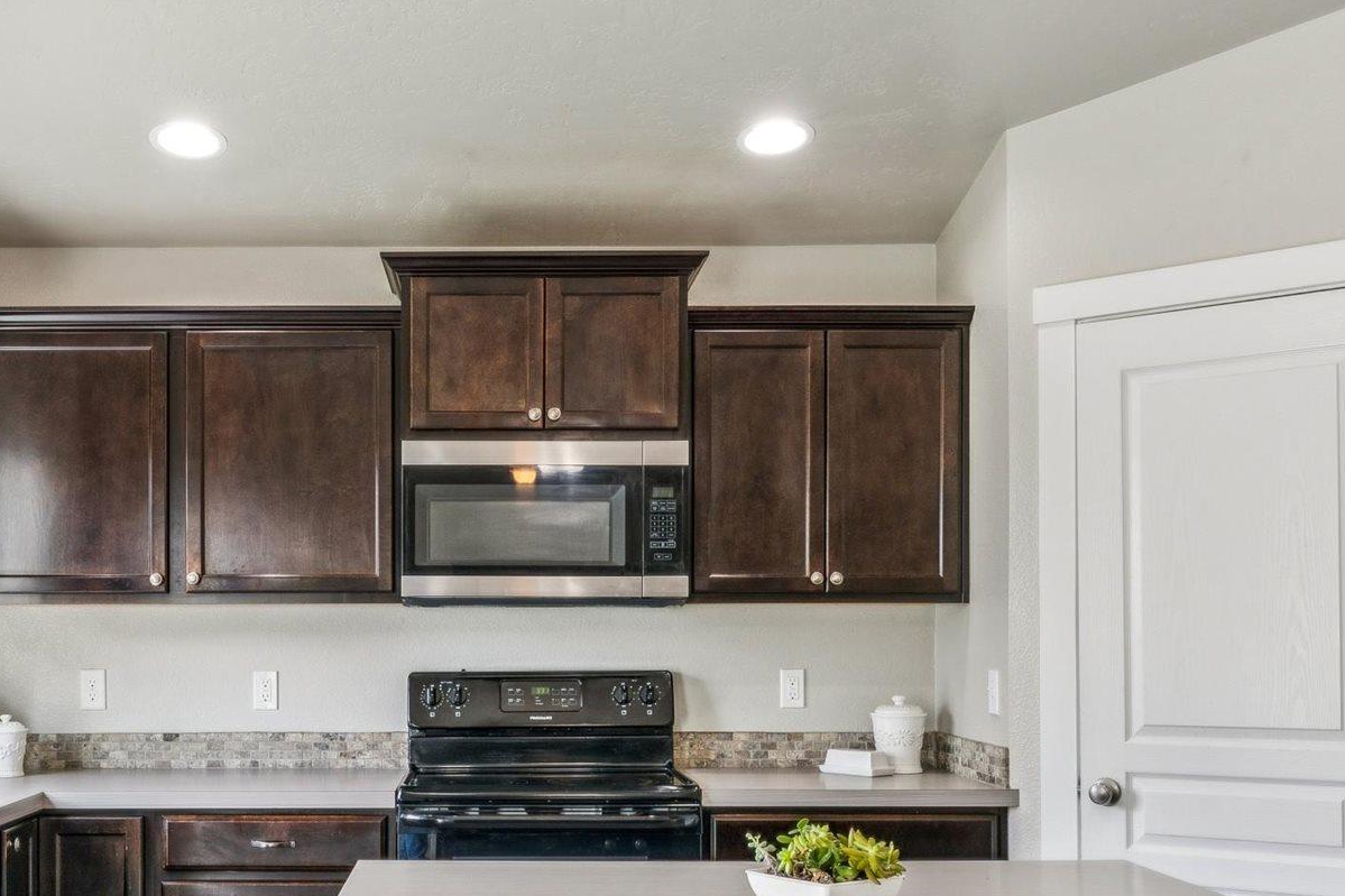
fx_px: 1541
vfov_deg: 32.1
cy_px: 626
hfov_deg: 46.6
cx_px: 472
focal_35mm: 41
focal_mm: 16.1
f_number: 13
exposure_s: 1/8
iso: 400
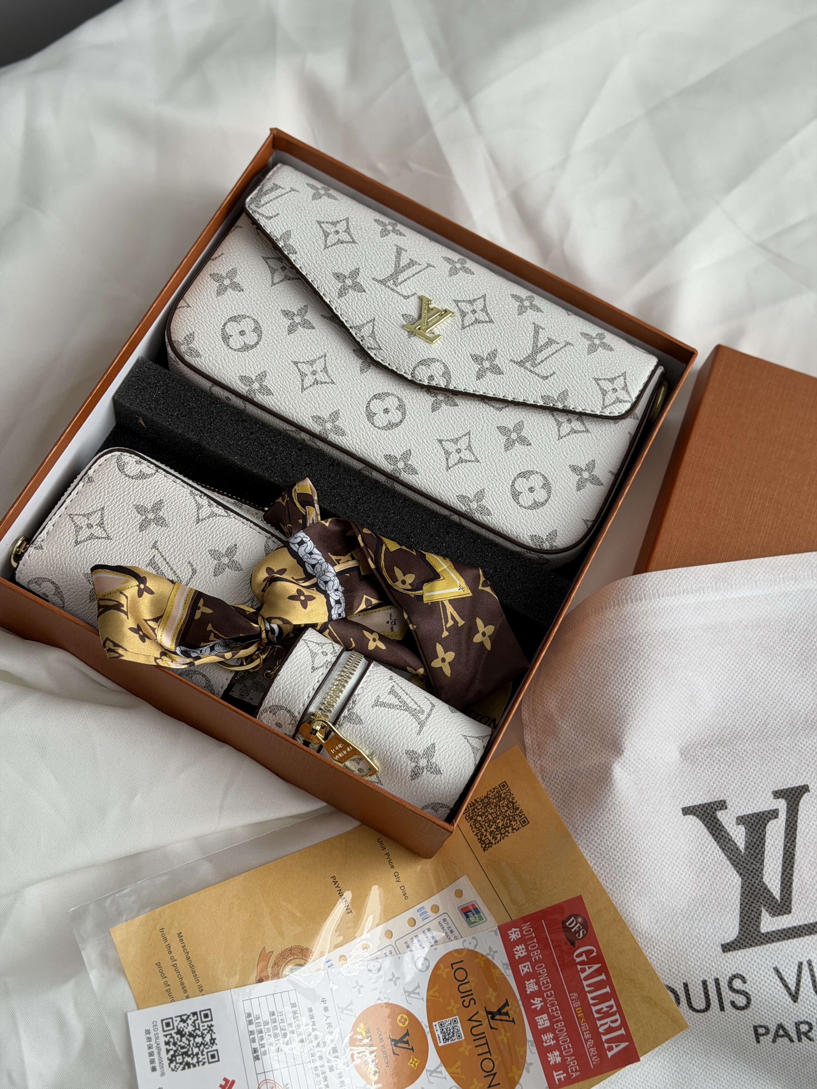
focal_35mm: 48
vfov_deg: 39.7
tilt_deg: -69.9
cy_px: 544
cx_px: 408
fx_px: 1511
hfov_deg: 30.3
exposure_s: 1/121
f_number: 1.78
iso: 50
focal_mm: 6.76
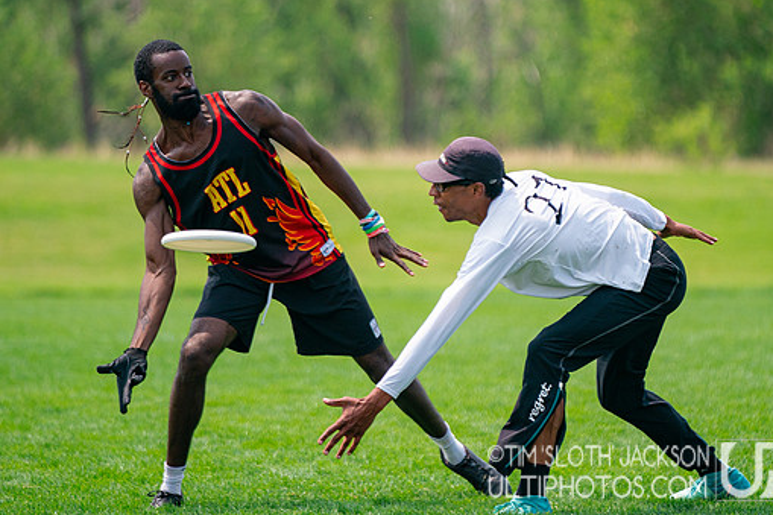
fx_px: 6031
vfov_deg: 4.9
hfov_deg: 7.3
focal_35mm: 281
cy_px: 204
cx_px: 456
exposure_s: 1/6400
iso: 400
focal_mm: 189
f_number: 2.8
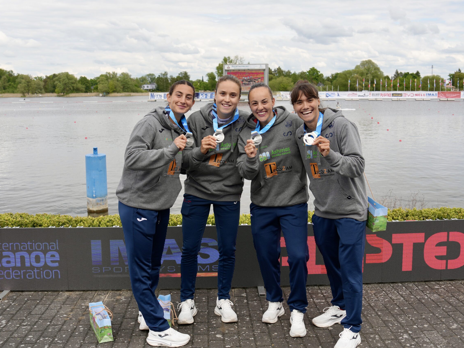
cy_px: 174
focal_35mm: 39
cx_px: 240
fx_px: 523
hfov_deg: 47.9
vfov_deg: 36.8
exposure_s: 1/500
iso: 100
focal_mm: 24
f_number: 4.5
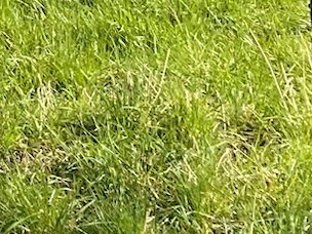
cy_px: -347
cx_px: -394
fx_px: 1722
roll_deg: +0.5
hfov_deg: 9.4
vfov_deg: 7.3
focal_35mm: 191
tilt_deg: +8.0
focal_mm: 3
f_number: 1.8
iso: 16
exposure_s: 1/1035
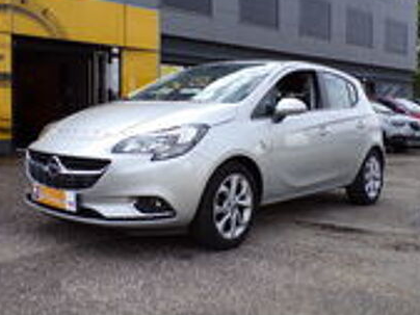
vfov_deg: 37.6
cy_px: 131
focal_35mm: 38
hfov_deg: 49.0
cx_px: 206
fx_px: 461
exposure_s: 1/640
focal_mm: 5.8
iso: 80
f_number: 3.2
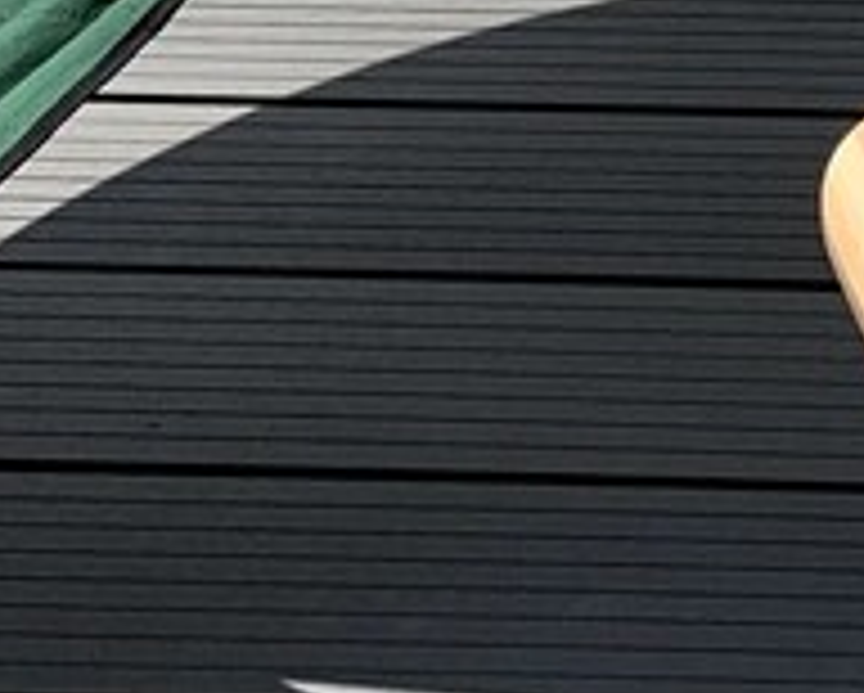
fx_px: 3456
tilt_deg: -16.0
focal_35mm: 135
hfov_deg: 13.8
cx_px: 1030
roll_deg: +0.6
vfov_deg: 9.8
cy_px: -1089
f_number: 1.8
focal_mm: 4.25
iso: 25
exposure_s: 1/3650
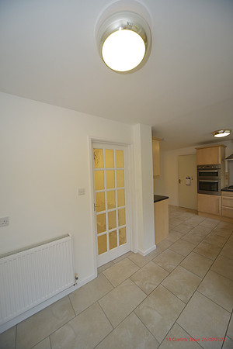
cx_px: 116
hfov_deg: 90.0
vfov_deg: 112.6
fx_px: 116
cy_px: 174
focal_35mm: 12
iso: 400
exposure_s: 1/30
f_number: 5.6
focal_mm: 12
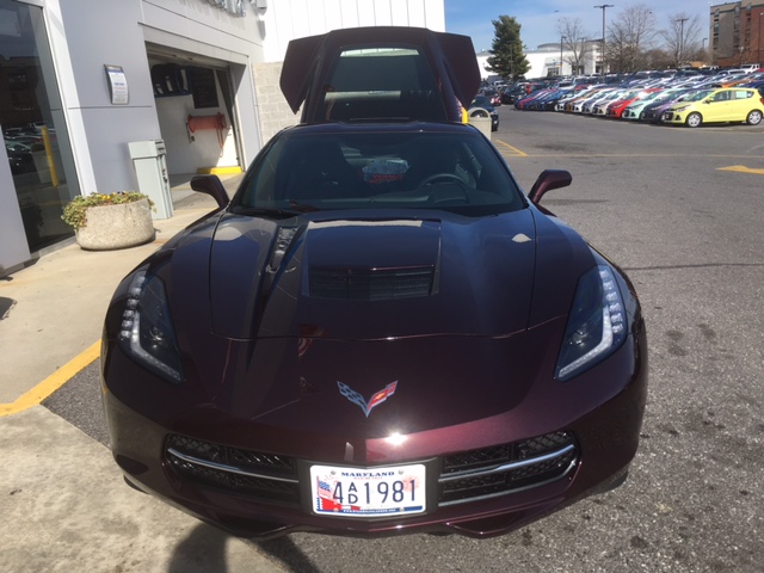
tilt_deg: -13.5
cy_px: 286
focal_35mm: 29
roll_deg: +5.3
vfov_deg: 48.2
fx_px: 640
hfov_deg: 61.7
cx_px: 382
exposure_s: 1/1425
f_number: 2.2
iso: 25
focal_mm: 4.15
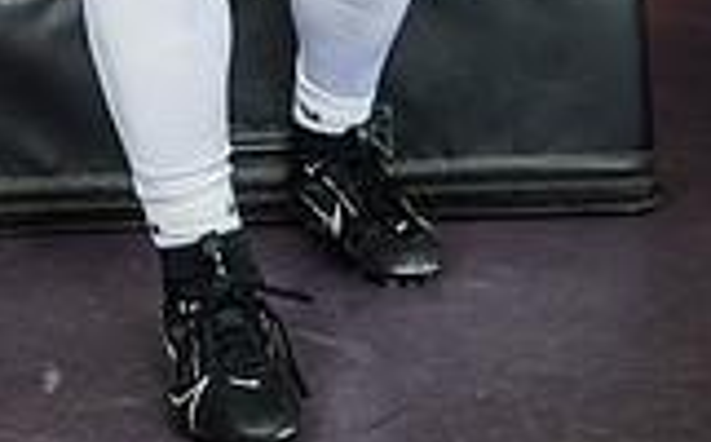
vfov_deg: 9.9
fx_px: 2321
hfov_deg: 17.4
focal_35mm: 120
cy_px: -522
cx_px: 221
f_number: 5.6
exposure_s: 1/250
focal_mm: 42
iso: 500
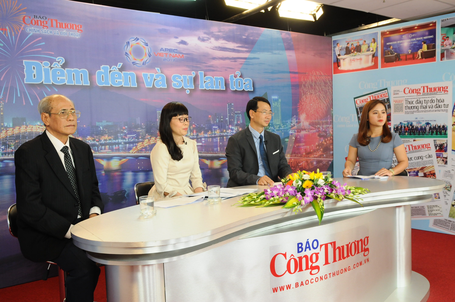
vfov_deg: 39.9
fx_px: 417
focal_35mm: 33
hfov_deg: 57.3
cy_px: 151
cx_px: 228
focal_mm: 22
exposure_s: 1/100
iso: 1000
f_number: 6.3
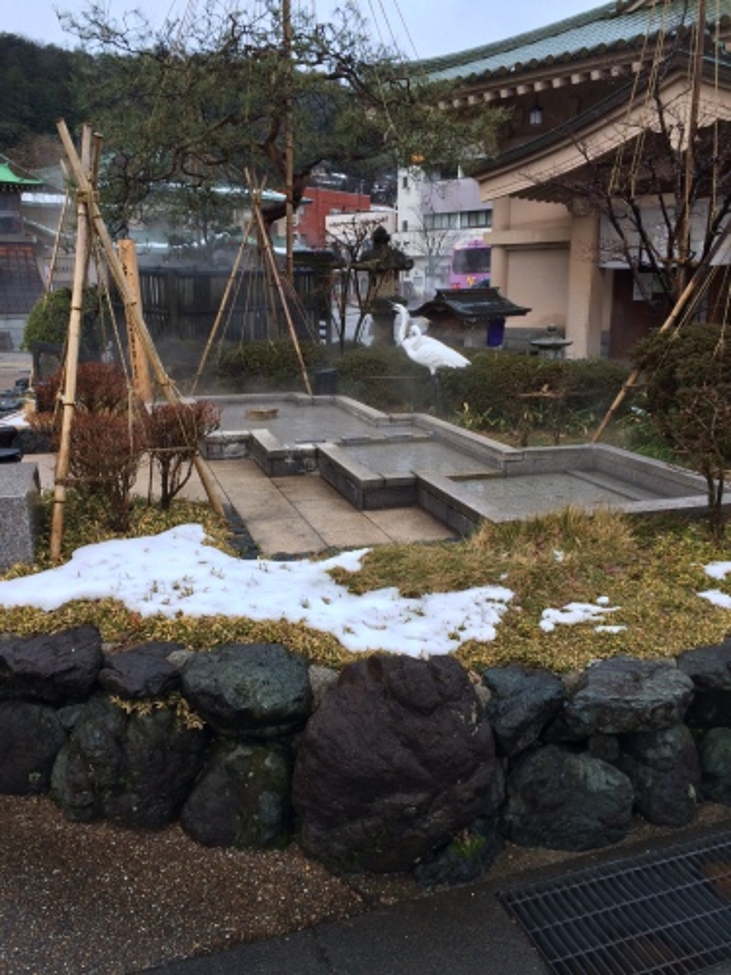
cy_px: 488
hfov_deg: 48.2
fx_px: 817
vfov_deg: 61.7
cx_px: 366
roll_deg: -0.1
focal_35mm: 29
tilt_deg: -15.6
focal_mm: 4.15
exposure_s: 1/60
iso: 40
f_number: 2.2
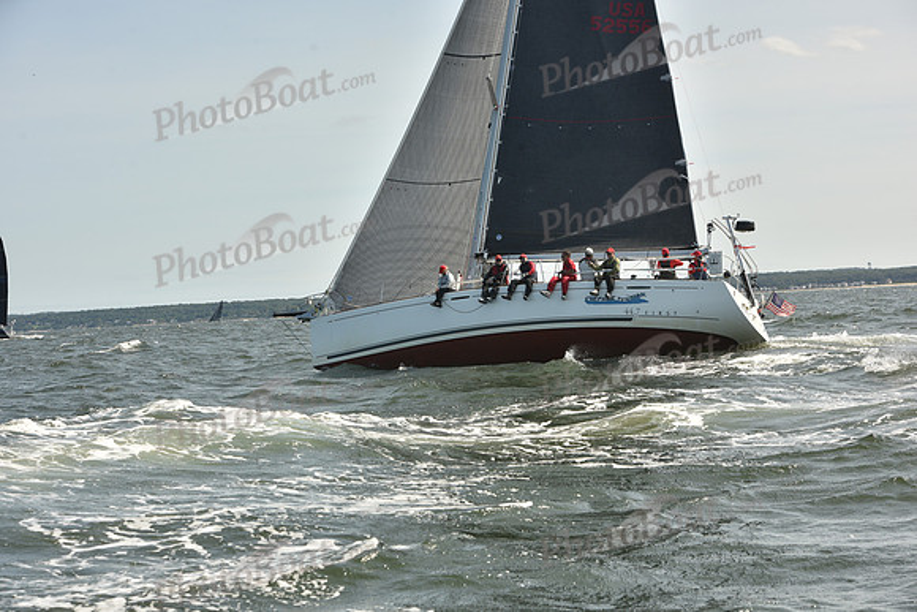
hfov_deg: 28.8
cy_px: 306
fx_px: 1783
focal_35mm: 70
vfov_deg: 19.5
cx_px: 458
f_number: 8
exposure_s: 1/800
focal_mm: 70
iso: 250
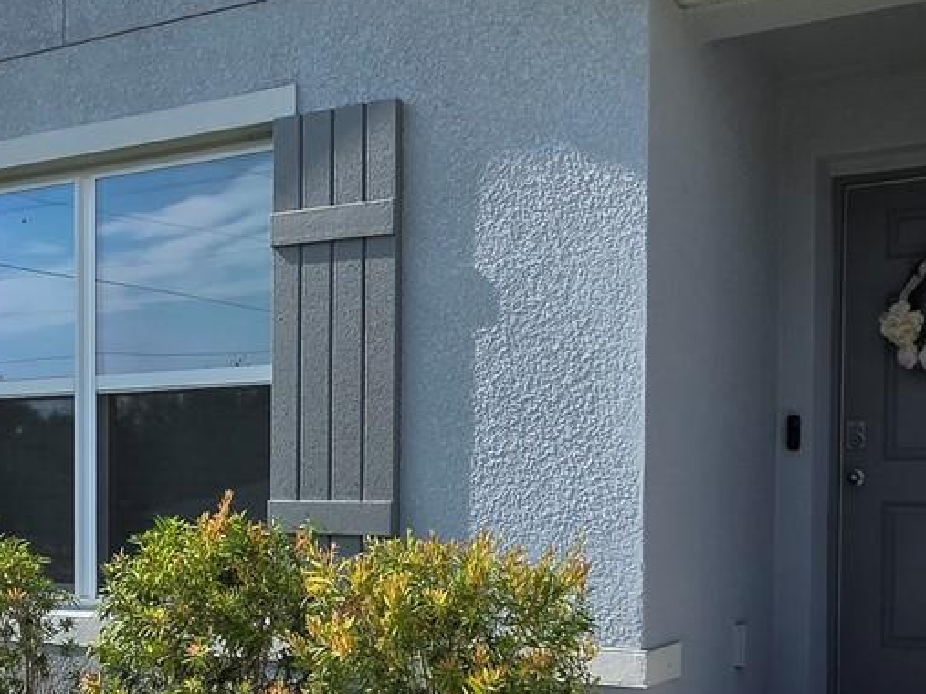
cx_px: 533
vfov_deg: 34.3
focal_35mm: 41
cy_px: 530
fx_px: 1097
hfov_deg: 45.6
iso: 50
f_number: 2.2
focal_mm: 2.2
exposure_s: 1/2945
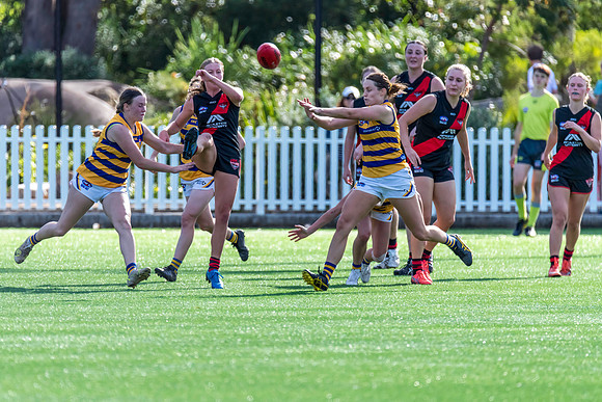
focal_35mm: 674
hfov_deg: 3.1
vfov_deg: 2.0
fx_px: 11273
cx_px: 270
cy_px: 208
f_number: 6.3
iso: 1000
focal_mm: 600
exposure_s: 1/1600
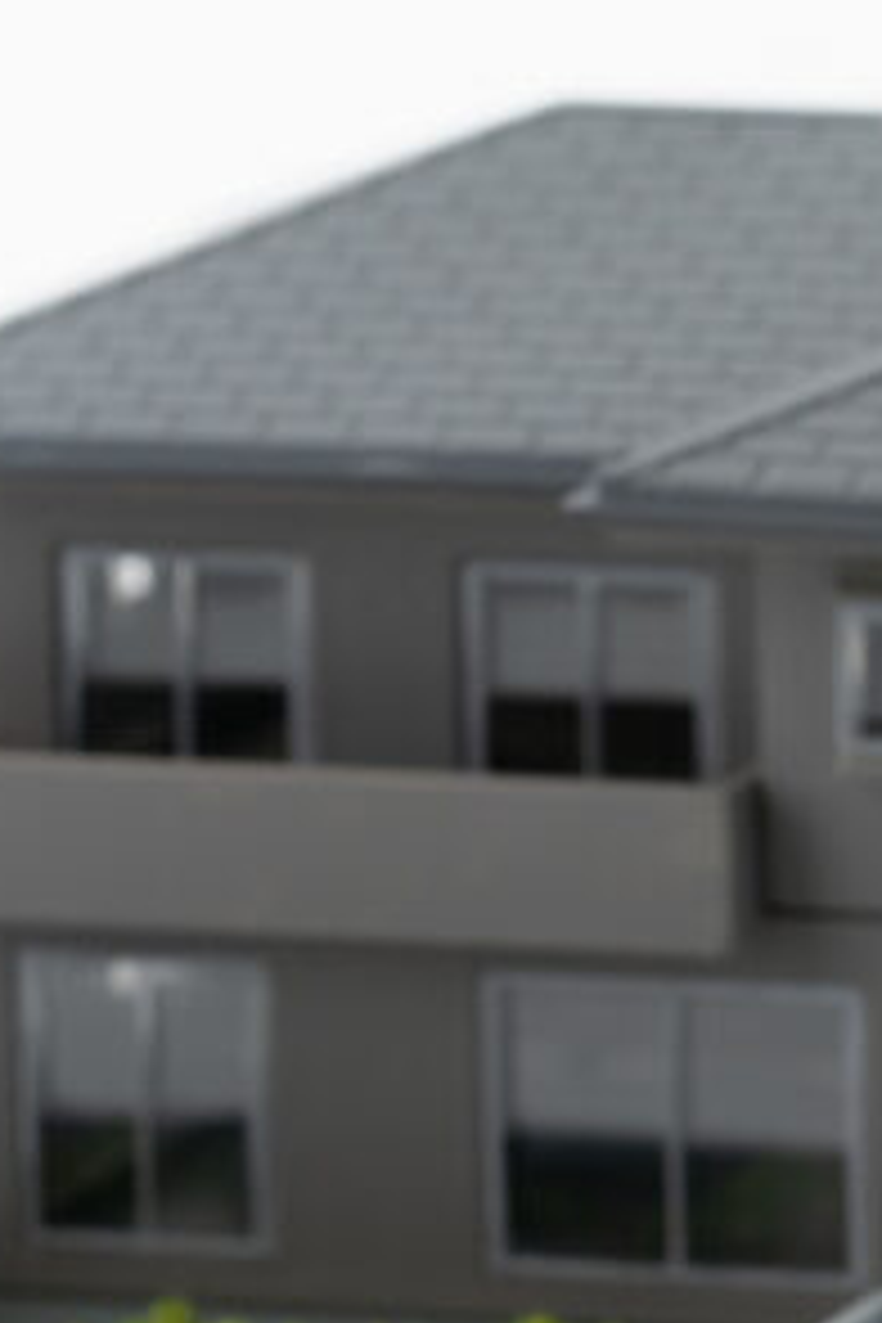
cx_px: 1732
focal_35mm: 314
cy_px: 601
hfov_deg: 4.3
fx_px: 11539
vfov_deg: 6.6
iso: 100
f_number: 11
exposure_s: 1/125
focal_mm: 90
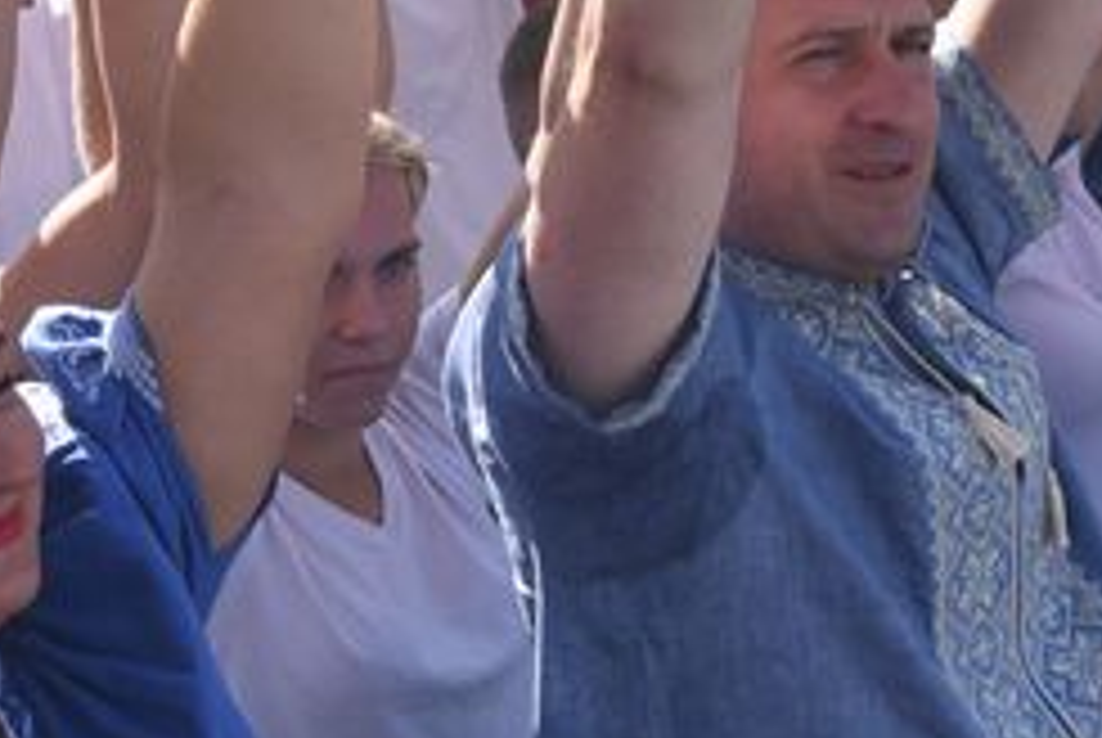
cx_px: 414
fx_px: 4199
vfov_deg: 10.0
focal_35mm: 137
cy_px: 155
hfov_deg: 14.9
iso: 160
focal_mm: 24
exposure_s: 1/640
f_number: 6.3
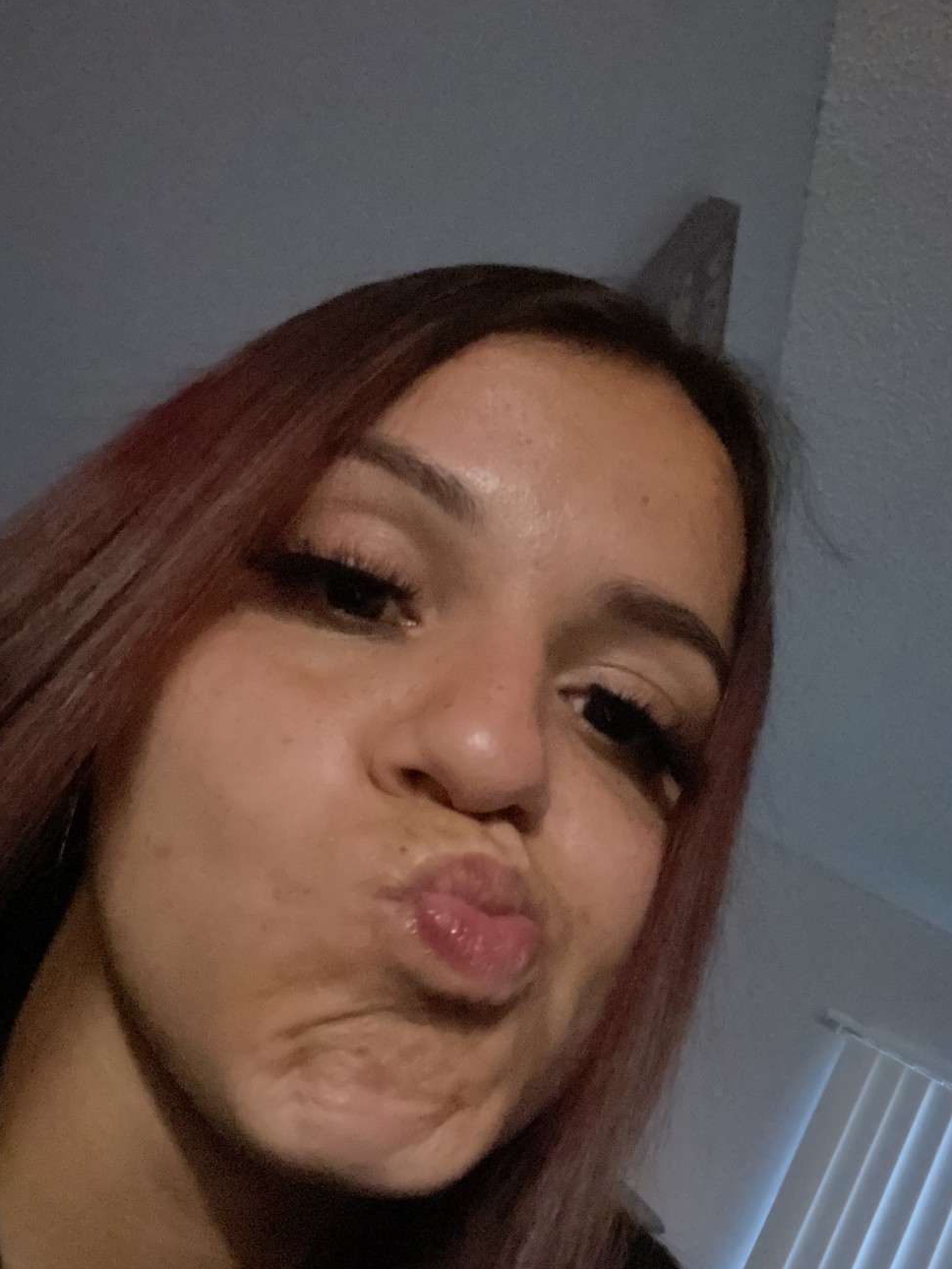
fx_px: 1136
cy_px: 651
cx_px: 474
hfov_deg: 45.5
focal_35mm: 31
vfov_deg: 58.3
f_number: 2.2
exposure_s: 1/15
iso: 2000
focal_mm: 2.71
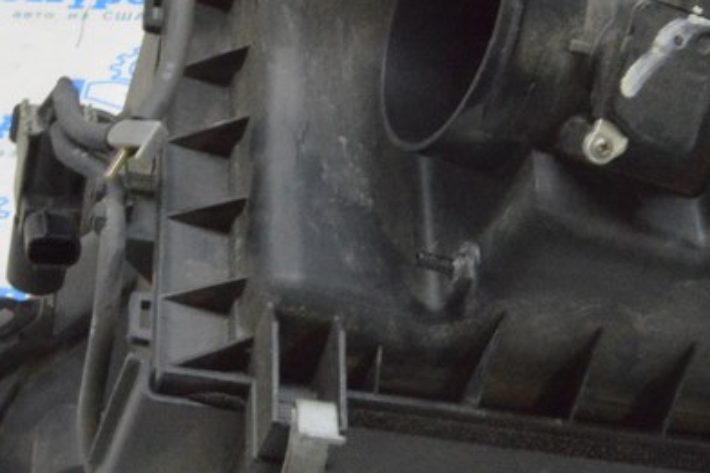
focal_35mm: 94
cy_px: 66
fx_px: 1853
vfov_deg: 14.4
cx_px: 357
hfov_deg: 21.7
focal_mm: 24
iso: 6400
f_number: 20
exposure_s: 1/15
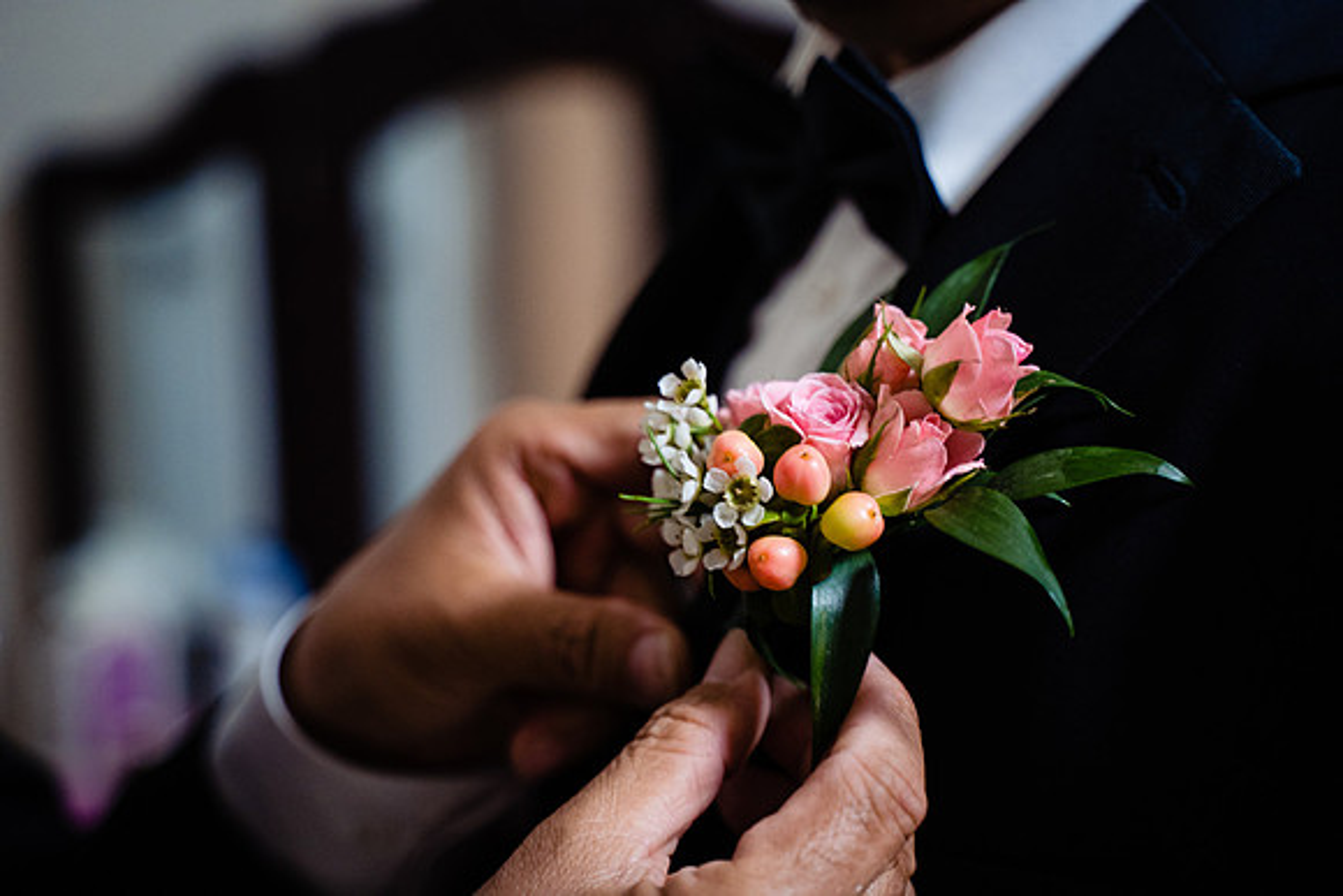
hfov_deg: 32.9
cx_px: 672
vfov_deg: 22.3
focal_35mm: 61
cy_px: 448
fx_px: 2276
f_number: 2.8
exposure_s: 1/125
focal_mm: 61
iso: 2500
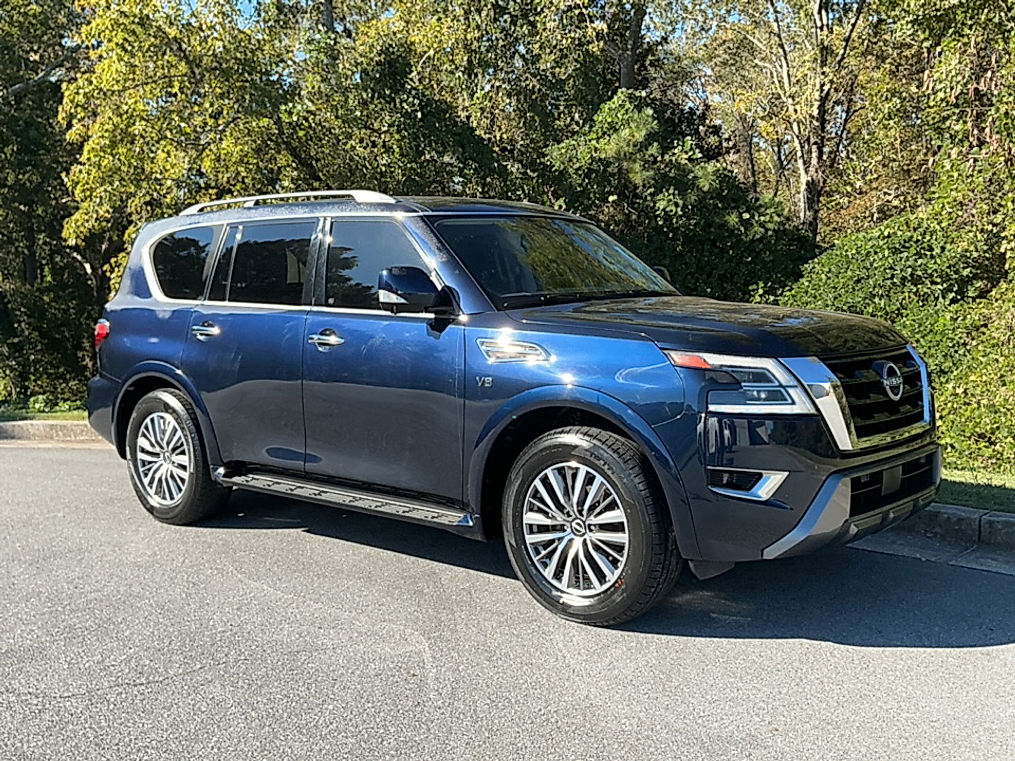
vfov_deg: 48.2
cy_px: 380
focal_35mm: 29
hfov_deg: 61.7
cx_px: 508
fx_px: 850
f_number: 1.8
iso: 25
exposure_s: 1/739
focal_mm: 3
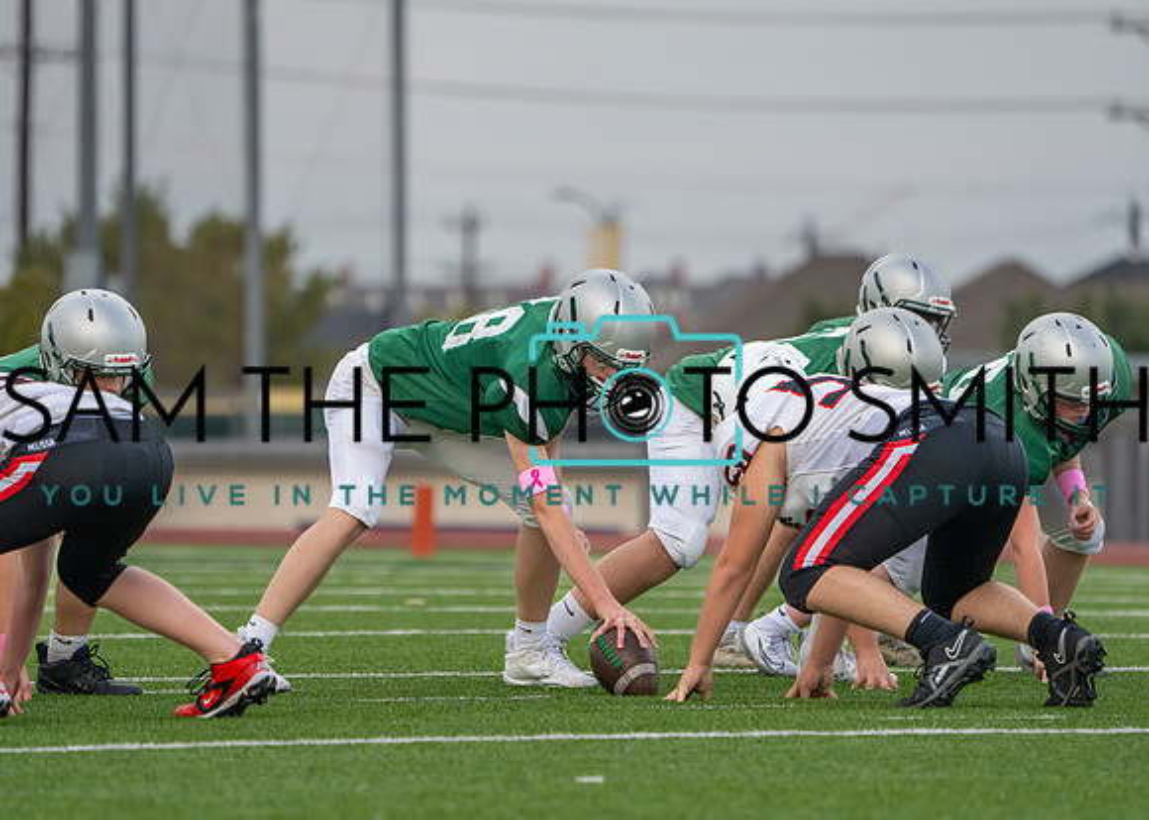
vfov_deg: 3.9
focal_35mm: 374
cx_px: 573
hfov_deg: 5.4
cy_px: 387
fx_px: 12196
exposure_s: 1/1600
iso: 1000
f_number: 5.6
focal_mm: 327
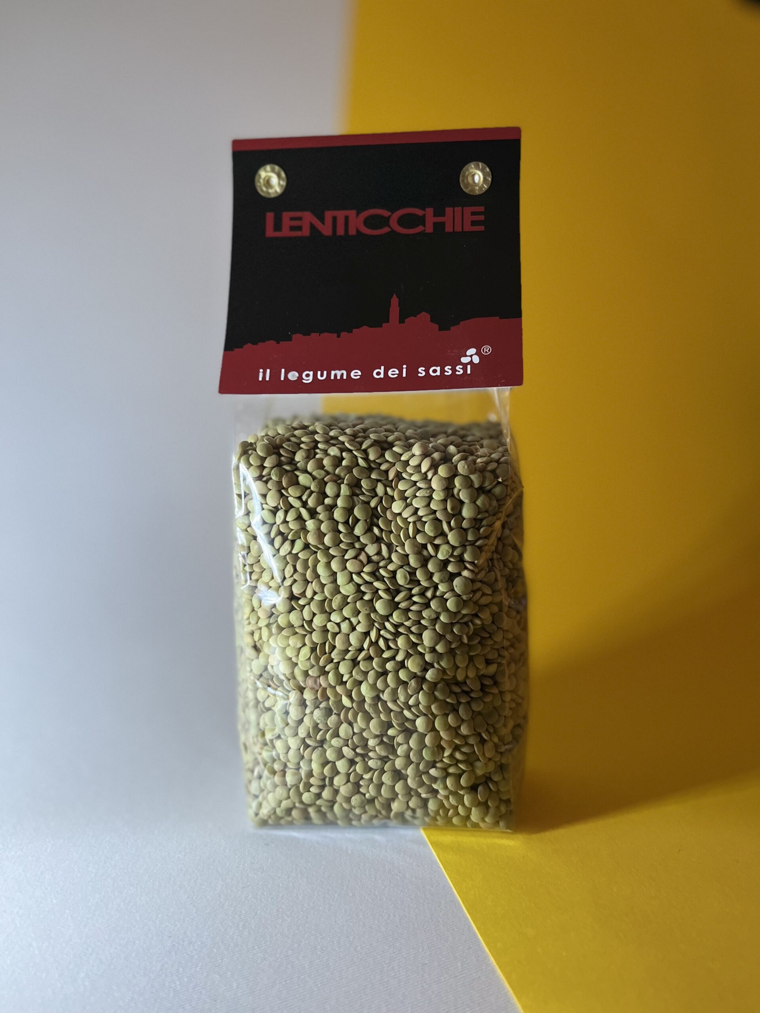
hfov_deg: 53.1
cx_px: 380
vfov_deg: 67.3
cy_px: 506
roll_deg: -0.1
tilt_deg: -8.0
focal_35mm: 26
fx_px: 761
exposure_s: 1/50
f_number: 1.6
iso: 320
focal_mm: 5.1
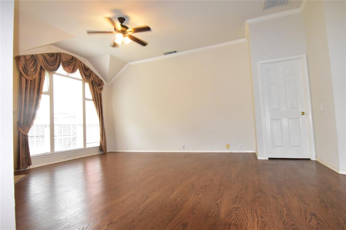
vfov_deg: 63.2
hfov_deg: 85.4
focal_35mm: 20
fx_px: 187
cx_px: 173
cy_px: 115
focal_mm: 13
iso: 5000
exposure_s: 1/60
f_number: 8
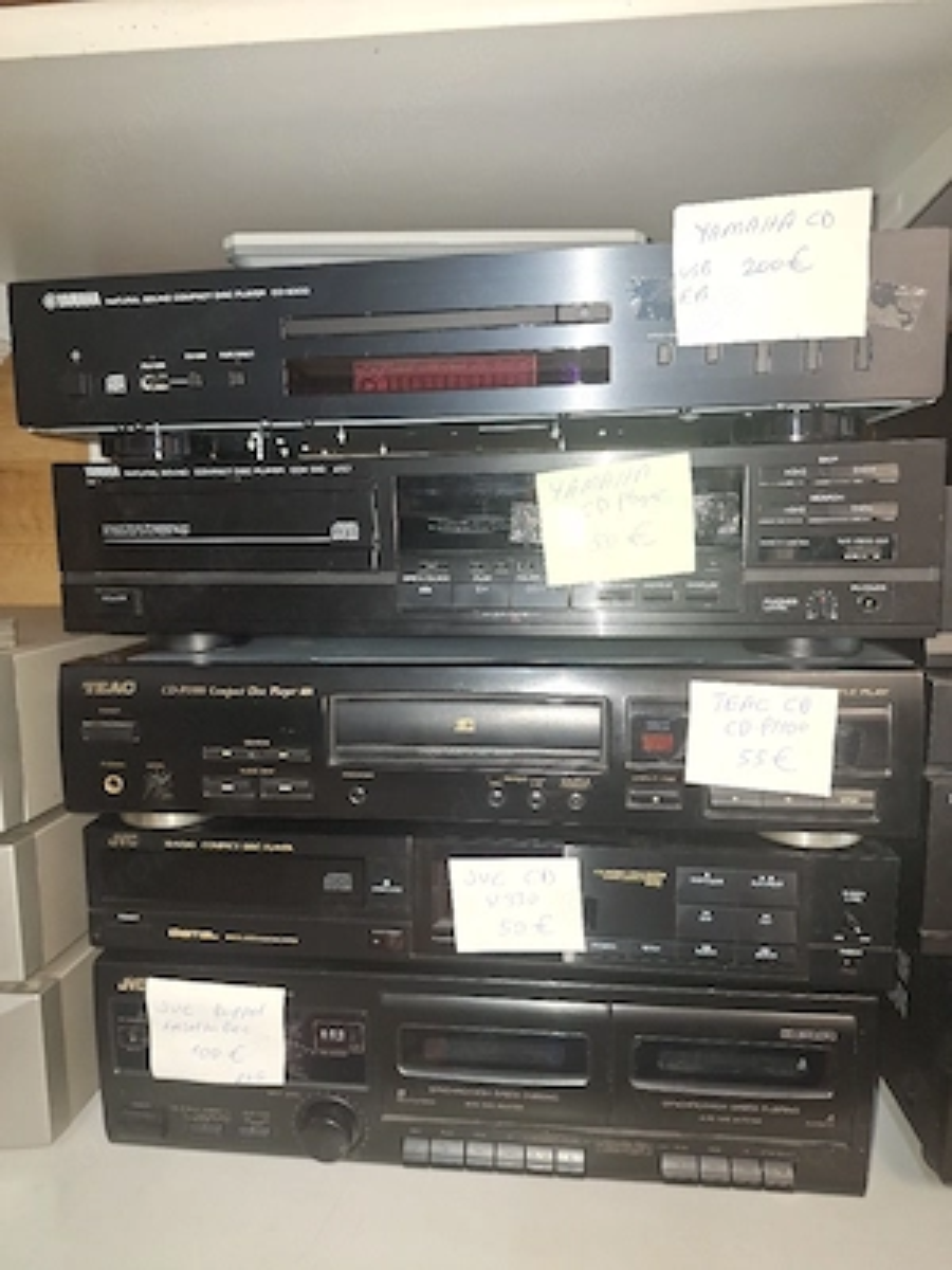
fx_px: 843
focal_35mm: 23
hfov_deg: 58.9
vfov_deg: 73.9
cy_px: 635
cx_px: 476
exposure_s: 1/50
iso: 125
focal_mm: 5.54
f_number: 1.8
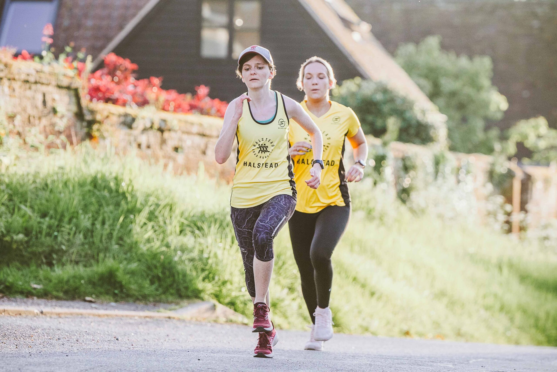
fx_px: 3713
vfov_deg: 5.7
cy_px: 186
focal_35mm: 240
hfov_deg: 8.6
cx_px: 278
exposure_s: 1/1250
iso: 500
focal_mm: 160
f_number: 3.5
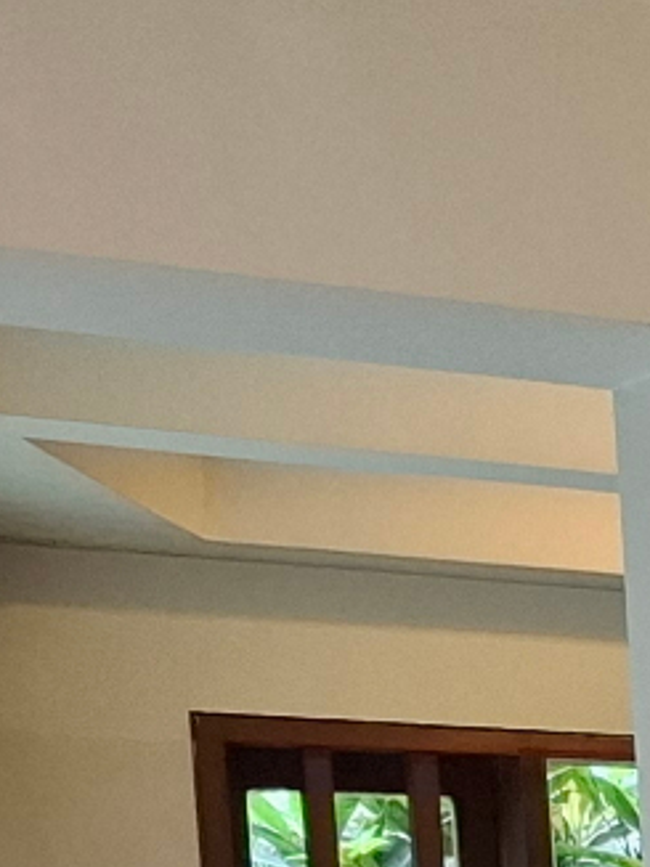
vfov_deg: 12.6
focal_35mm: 144
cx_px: 2382
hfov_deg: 7.8
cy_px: 1535
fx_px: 3608
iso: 250
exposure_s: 1/100
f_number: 1.8
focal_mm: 5.54
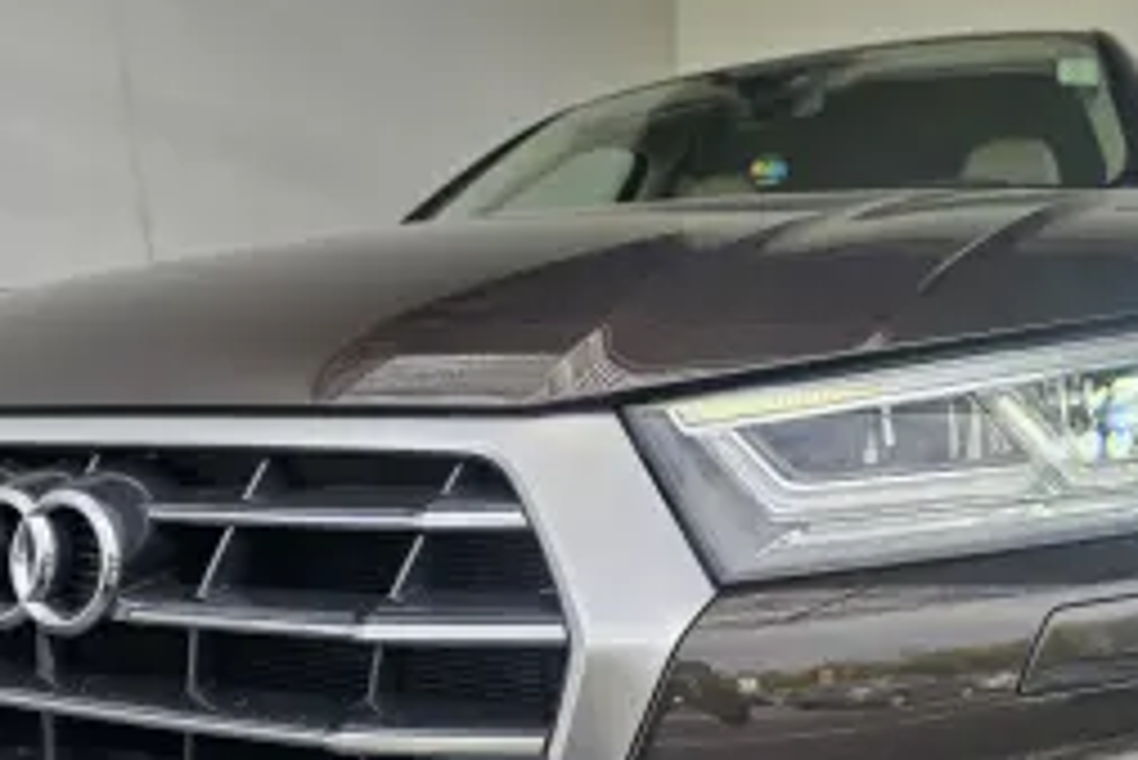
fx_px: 1075
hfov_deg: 55.8
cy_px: 544
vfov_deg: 38.2
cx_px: 576
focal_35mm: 34
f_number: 1.7
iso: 10
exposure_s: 1/190
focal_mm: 6.3
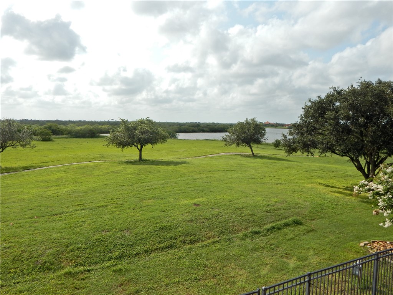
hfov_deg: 69.4
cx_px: 196
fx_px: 284
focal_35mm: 25
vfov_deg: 54.9
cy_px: 148
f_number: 6.1
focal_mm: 4.5
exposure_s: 1/640
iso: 125
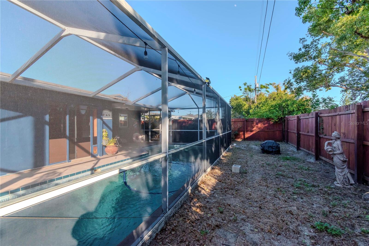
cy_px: 123
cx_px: 184
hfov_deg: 100.4
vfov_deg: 77.3
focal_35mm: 15
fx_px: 154
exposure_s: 1/640
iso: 500
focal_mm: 10
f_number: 7.1
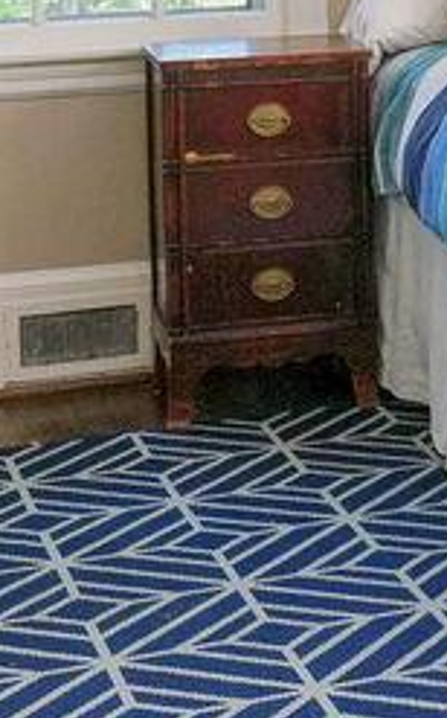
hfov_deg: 10.2
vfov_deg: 17.3
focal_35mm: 114
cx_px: 998
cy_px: -186
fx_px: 2226
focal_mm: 16
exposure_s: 1/50
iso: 800
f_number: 8
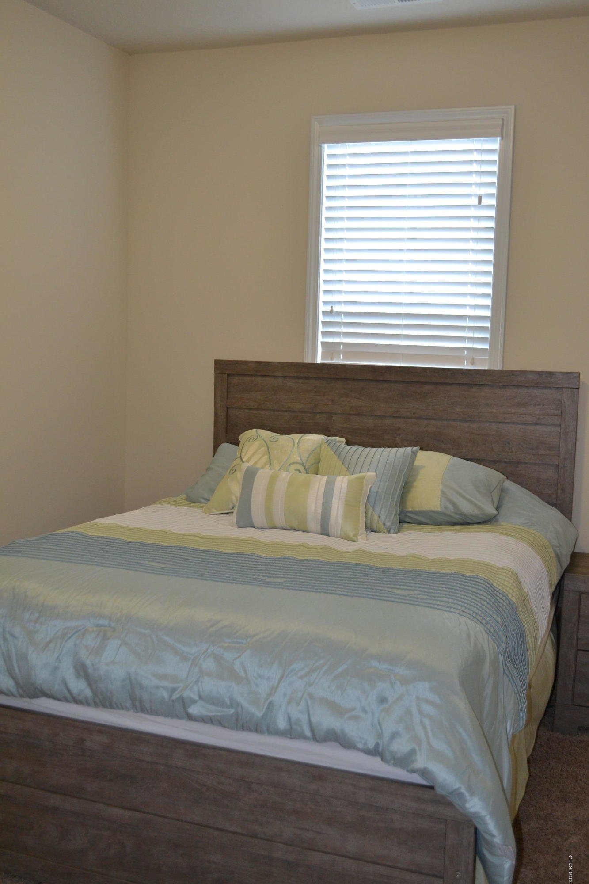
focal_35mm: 39
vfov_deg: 49.6
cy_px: 442
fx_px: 957
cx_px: 294
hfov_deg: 34.2
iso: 720
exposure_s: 1/60
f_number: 4.2
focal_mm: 26
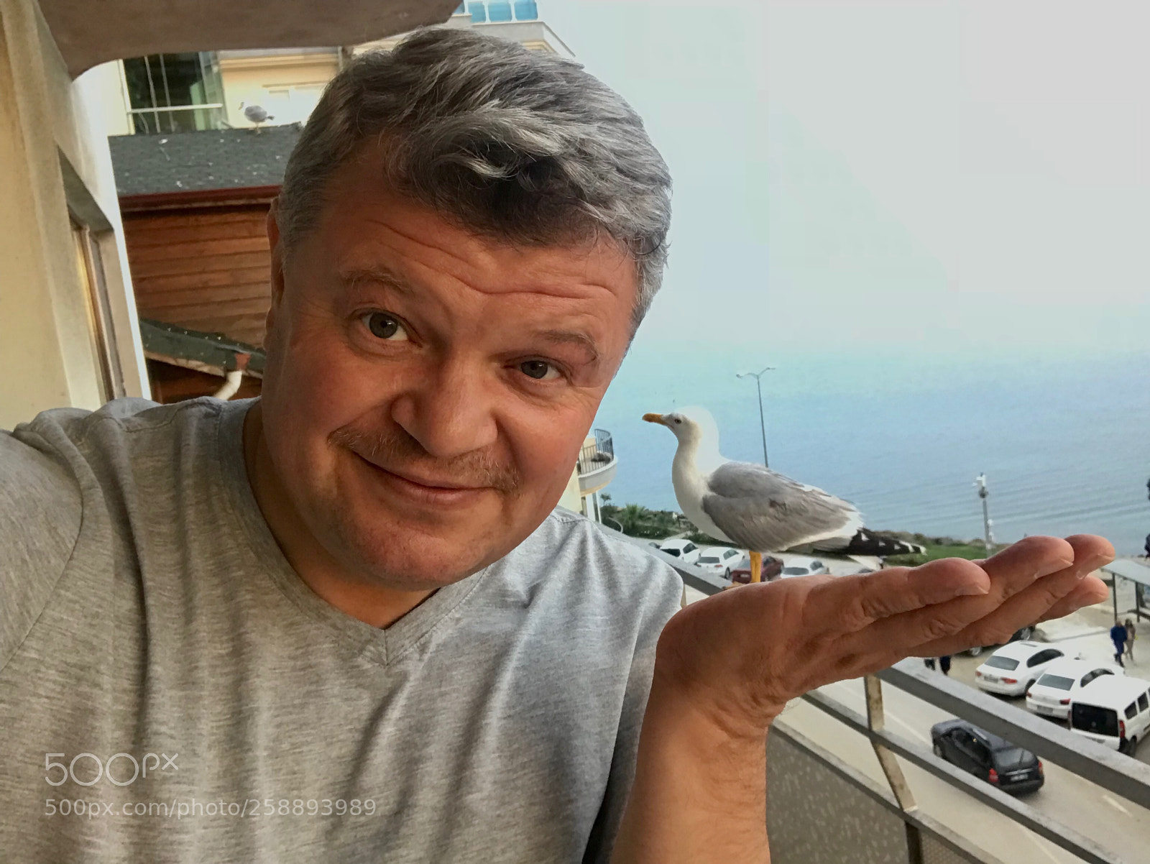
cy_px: 432
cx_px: 575
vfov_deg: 44.2
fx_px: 1064
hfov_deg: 56.8
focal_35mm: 32
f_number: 2.2
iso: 64
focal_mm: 2.87
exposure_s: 1/33
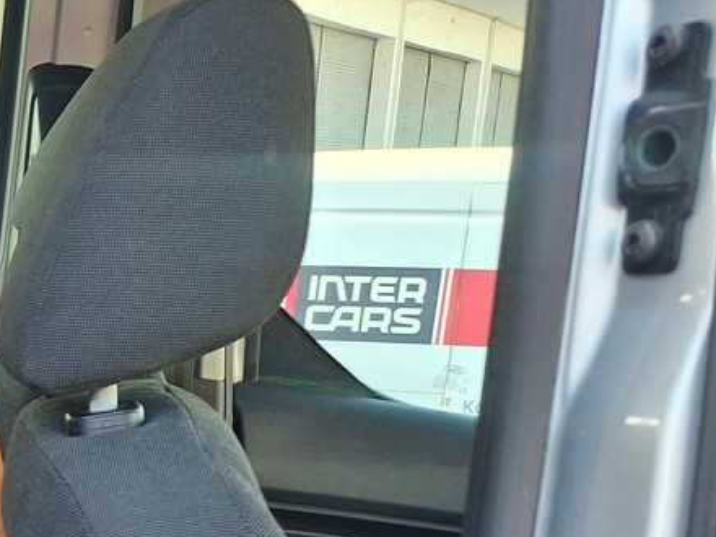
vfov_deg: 14.9
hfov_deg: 18.0
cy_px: 843
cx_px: -491
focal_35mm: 91
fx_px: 1882
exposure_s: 1/100
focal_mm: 4.69
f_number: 1.8
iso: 40
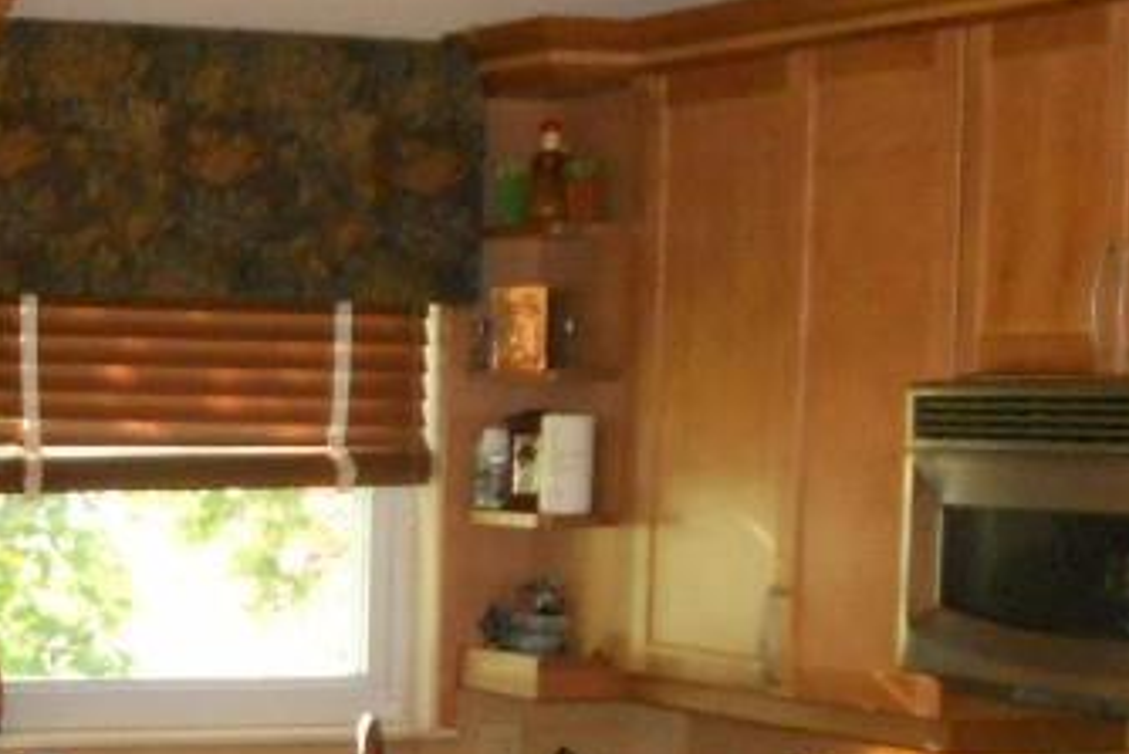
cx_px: -30
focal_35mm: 121
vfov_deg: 11.0
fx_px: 3796
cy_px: 1018
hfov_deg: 16.5
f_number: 3.9
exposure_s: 1/30
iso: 500
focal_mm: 6.9
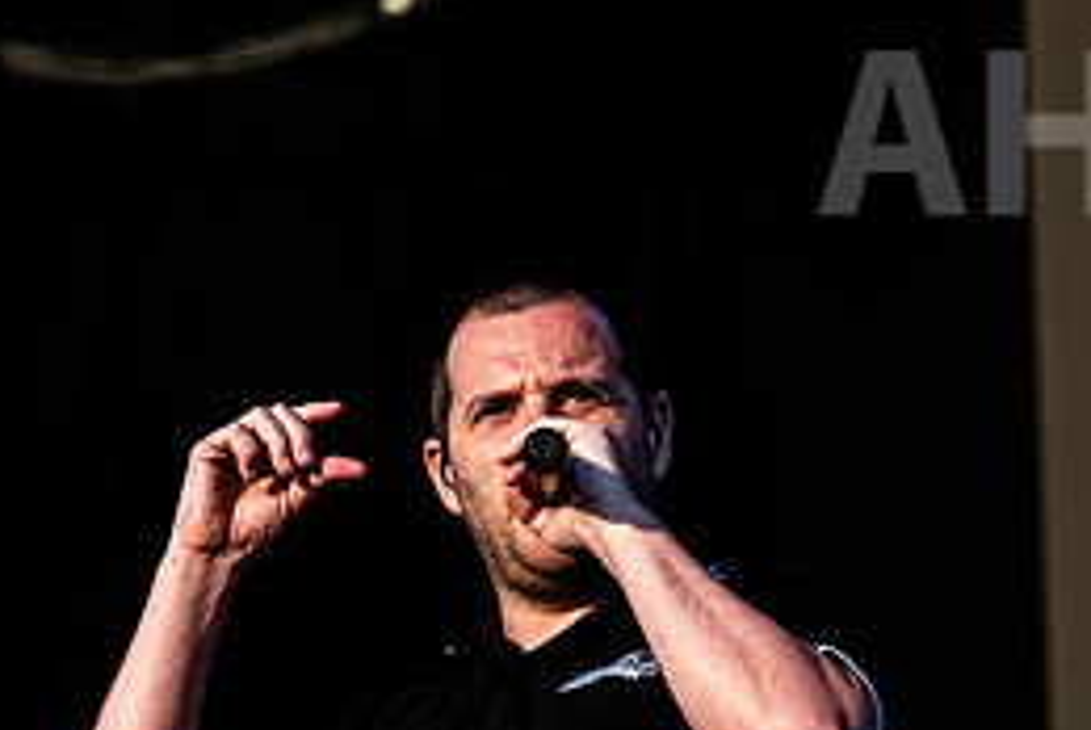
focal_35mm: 292
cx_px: 595
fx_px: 8859
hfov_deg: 7.0
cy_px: 399
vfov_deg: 4.7
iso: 400
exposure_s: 1/1600
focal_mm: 102
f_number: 4.5
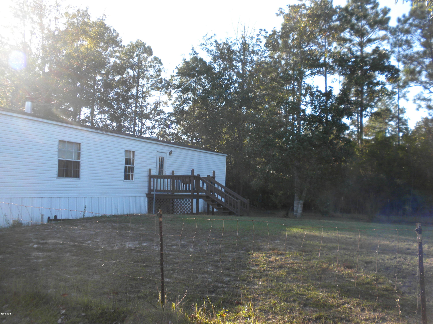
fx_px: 463
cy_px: 162
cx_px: 216
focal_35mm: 37
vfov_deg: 38.7
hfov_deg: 50.1
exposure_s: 1/162
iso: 64
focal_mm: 6.6
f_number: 3.5
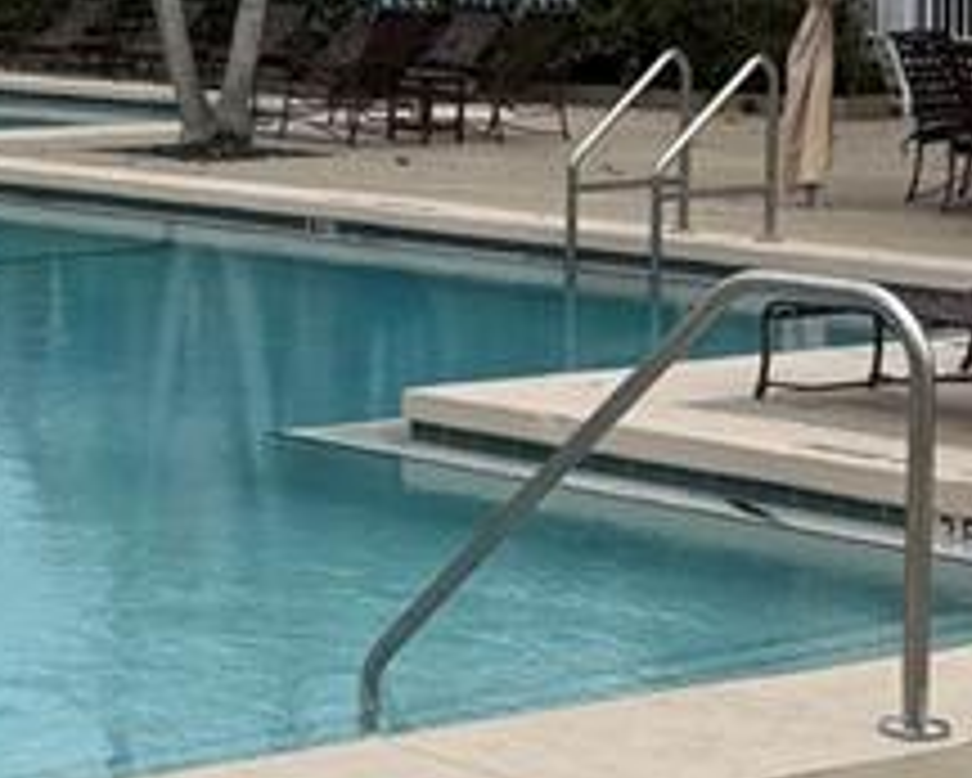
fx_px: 3741
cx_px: -166
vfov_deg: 11.8
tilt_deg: -2.6
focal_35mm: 130
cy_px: 27
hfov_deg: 14.4
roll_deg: -0.3
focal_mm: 6.76
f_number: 1.78
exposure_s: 1/2611
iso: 80
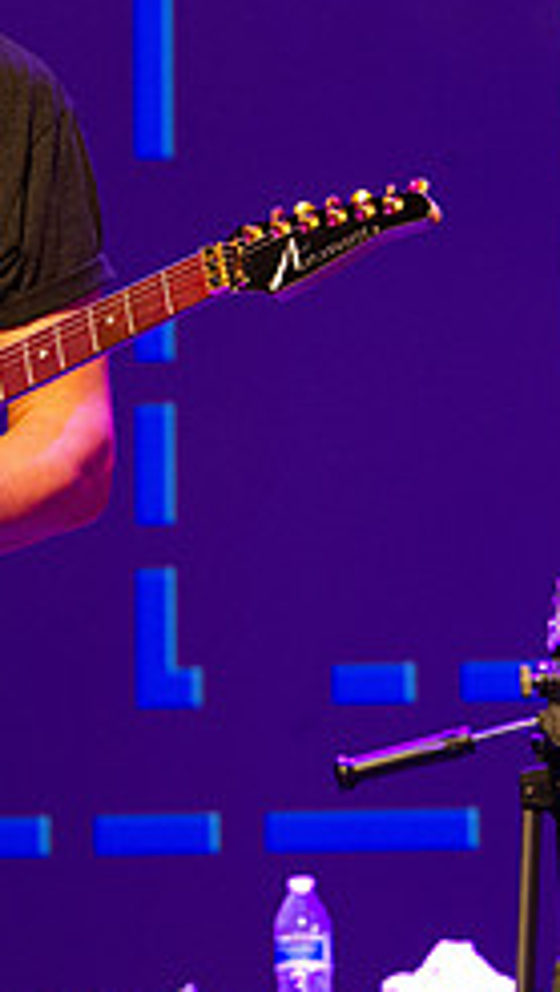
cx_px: -10
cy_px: 379
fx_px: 6288
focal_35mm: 239
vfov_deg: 9.0
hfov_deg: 5.1
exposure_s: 1/125
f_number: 7.1
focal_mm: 125
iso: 8000
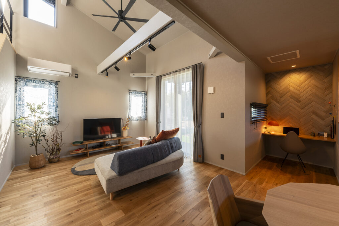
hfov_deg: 104.2
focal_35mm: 14
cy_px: 113
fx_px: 132
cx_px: 170
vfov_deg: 81.2
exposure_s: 1/2
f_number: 16
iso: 100
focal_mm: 14
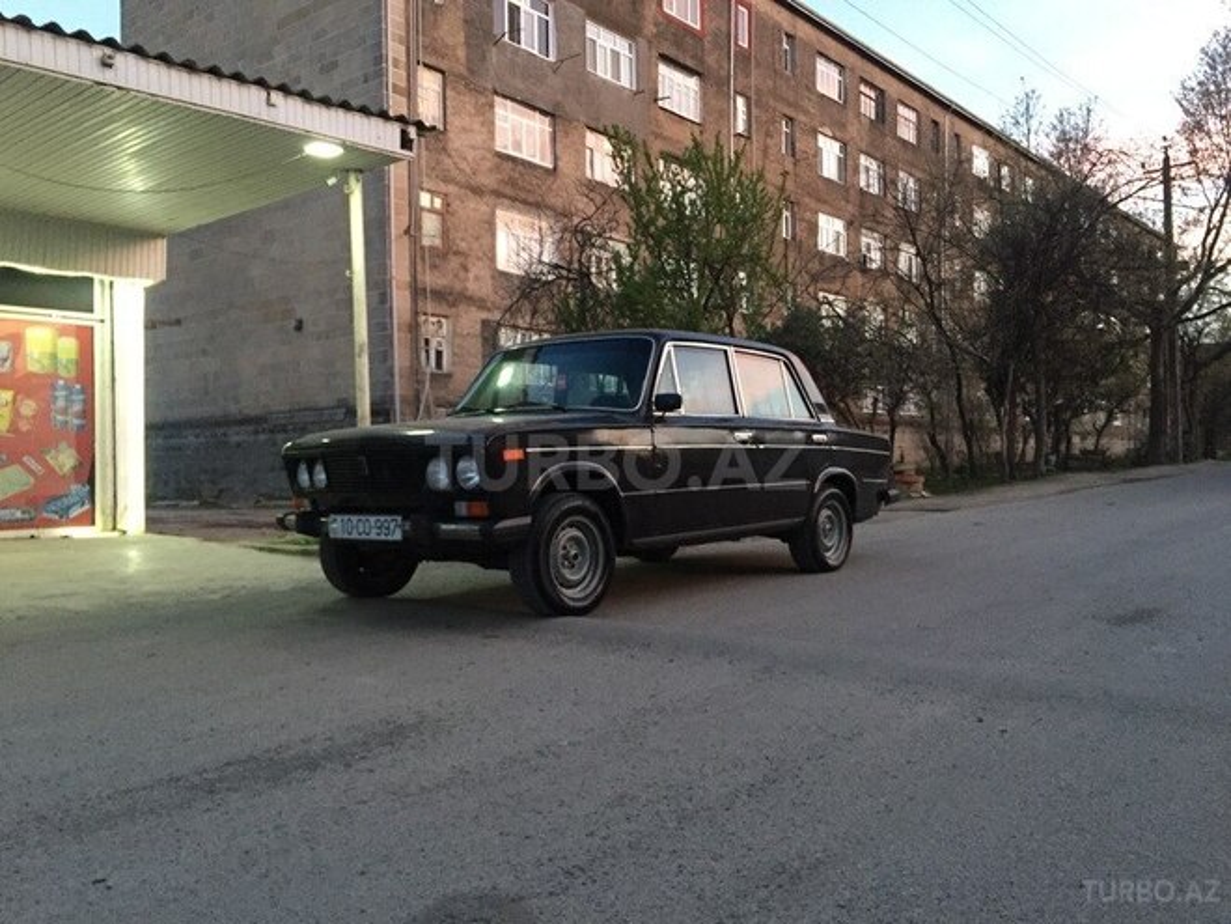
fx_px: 1031
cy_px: 462
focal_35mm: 29
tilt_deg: +0.1
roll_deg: -0.4
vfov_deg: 48.2
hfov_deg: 61.7
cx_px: 616
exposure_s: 1/33
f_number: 2.2
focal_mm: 4.15
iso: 250
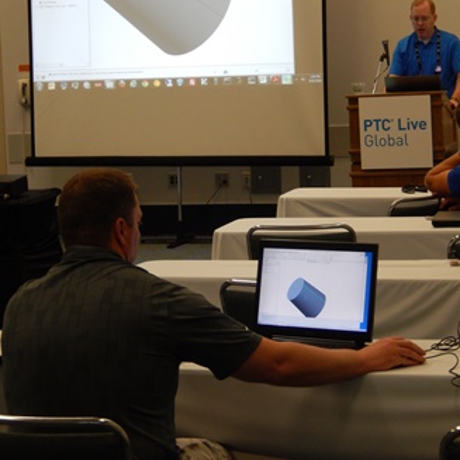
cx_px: 235
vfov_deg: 16.9
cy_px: 184
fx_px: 1549
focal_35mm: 103
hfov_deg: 16.9
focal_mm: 15.2
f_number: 5.1
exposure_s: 1/25
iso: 400
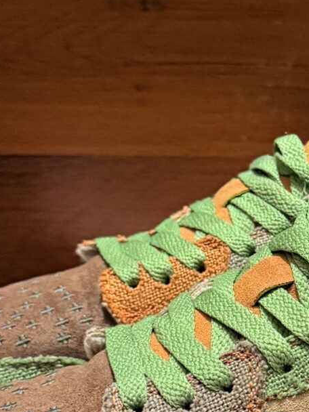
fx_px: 1202
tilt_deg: -16.6
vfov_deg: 19.4
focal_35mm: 101
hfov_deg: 14.3
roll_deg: -1.1
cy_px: 231
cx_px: 343
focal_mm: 6.76
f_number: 1.78
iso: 500
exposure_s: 1/50
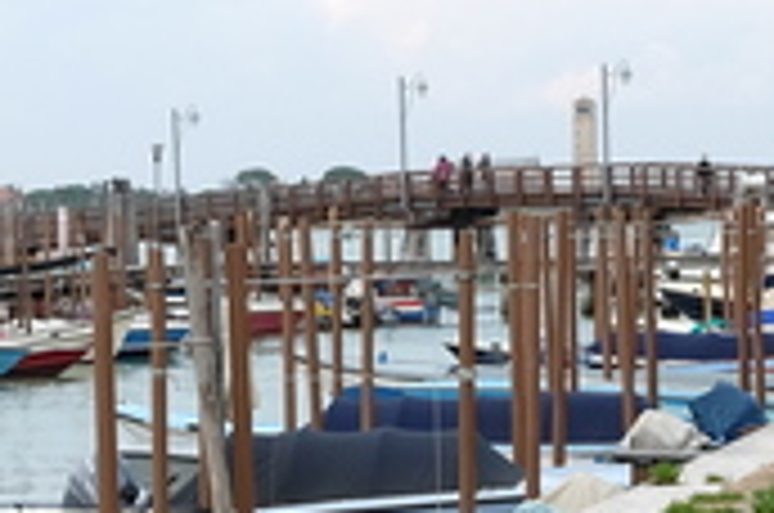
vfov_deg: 8.4
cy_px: 470
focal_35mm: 163
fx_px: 3498
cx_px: 117
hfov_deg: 12.6
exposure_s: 1/340
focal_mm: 23
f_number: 5.6
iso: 200
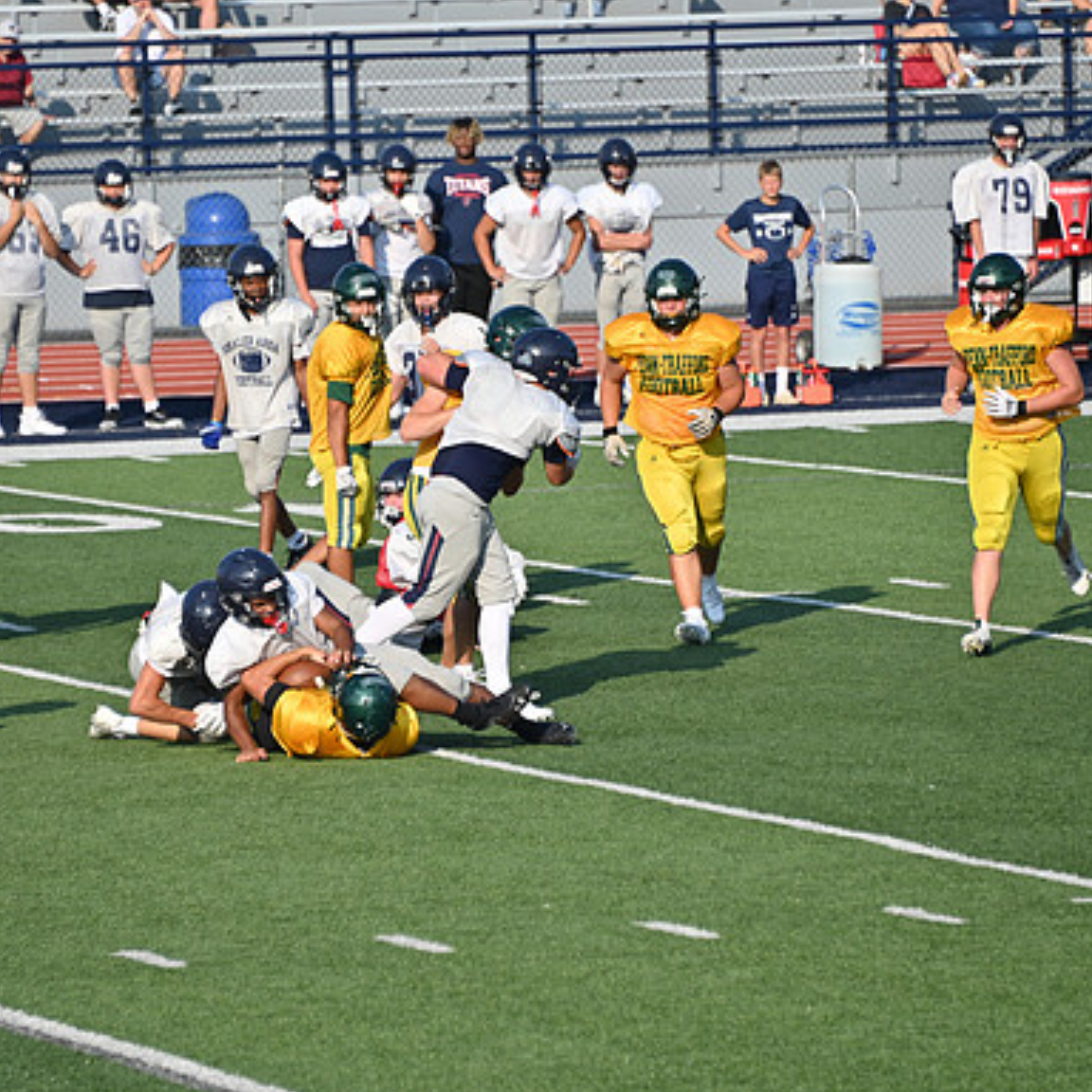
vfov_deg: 4.6
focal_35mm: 385
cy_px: 546
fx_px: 13741
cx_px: 466
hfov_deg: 4.6
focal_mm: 300
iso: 100
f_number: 5.6
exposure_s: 1/640
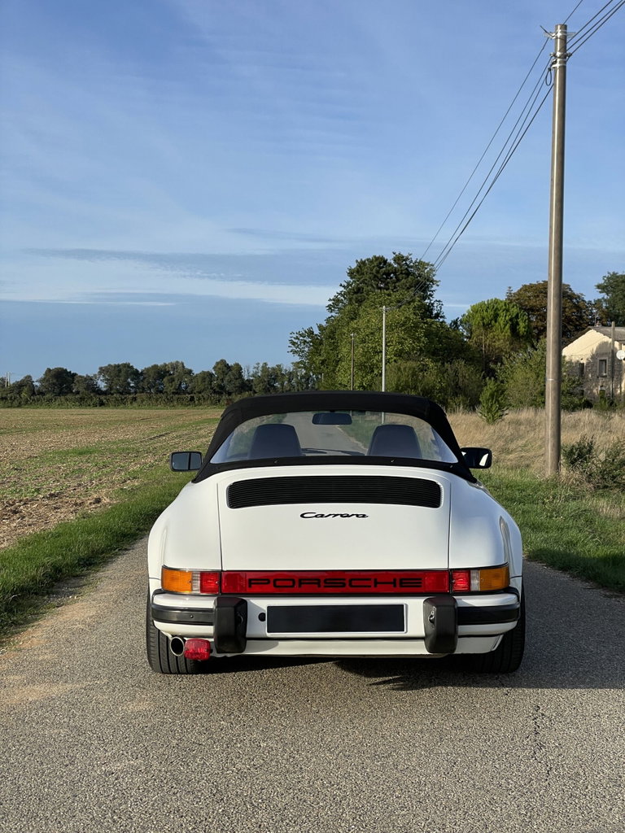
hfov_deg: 28.0
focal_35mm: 52
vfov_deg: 36.8
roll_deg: +0.0
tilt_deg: -1.7
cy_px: 416
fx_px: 1252
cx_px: 312
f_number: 2
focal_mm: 6
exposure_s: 1/1410
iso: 25
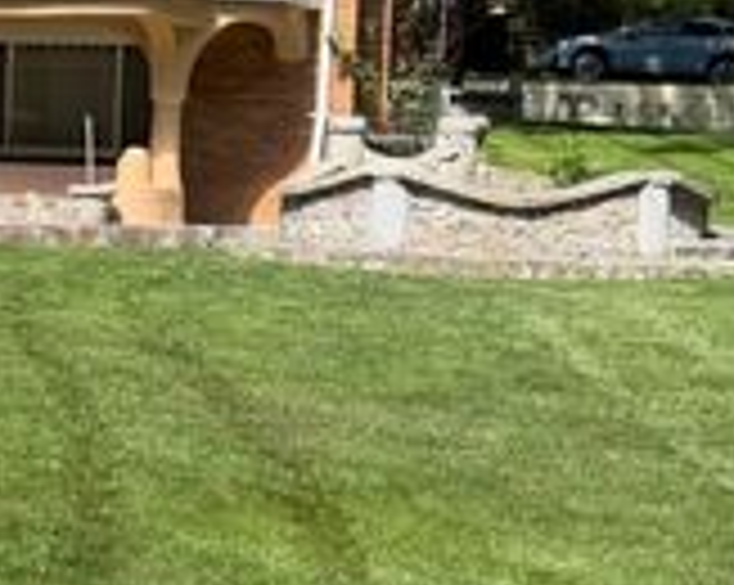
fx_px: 1562
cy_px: 187
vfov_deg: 21.1
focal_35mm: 72
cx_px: -288
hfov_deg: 22.7
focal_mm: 6.76
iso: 80
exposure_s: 1/1585
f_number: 1.78
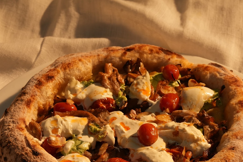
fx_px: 1039
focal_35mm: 154
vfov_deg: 8.9
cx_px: 141
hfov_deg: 13.3
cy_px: 136
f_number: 11
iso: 1250
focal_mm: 91
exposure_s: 1/160
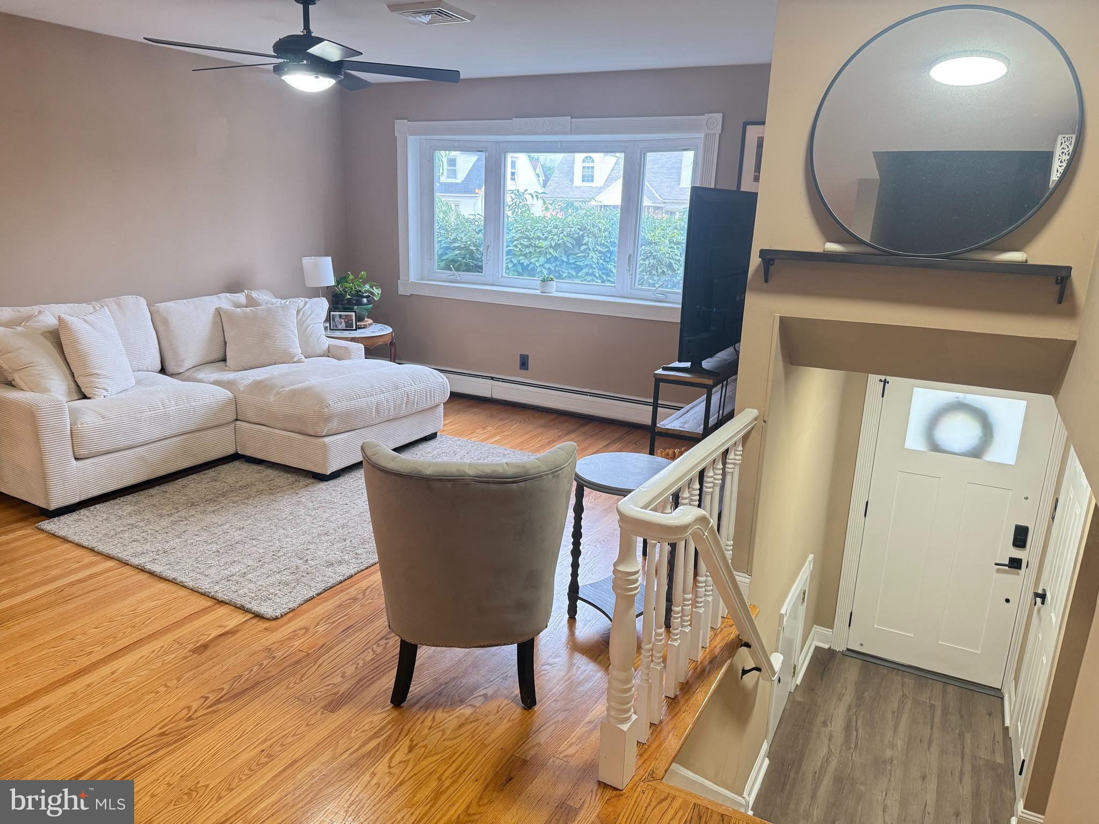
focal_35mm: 24
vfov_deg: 56.8
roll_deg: -2.1
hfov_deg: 71.6
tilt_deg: -15.0
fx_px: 762
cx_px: 550
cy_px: 412
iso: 250
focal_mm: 6.76
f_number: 1.78
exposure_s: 1/60
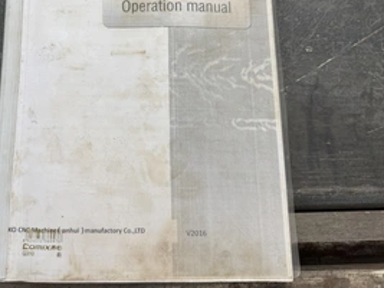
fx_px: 399
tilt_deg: -75.9
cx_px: 127
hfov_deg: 50.4
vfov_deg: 38.7
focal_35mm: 36
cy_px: 75
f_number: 1.78
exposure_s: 1/120
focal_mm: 6.76
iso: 125
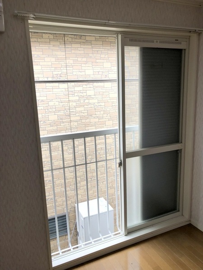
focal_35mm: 28
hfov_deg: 49.7
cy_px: 135
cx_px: 102
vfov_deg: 63.4
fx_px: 219
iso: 25
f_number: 1.8
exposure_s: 1/120
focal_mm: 3.99
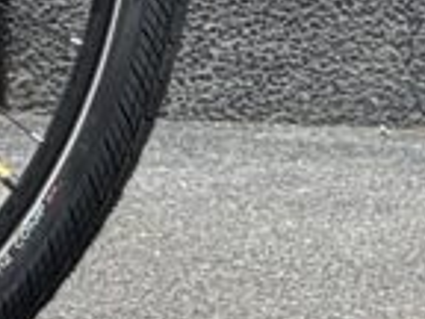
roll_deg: -0.4
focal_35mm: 856
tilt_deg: -2.1
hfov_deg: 2.3
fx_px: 10510
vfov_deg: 1.7
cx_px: -1062
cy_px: -346
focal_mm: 15.66
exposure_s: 1/269
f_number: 2.8
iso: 50
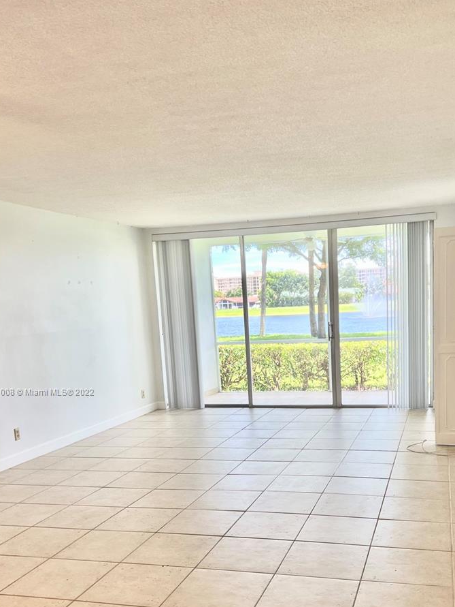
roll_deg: +0.9
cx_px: 275
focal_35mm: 35
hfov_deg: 40.5
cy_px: 392
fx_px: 613
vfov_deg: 51.8
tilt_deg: -8.8
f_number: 1.5
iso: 50
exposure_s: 1/220
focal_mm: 5.7
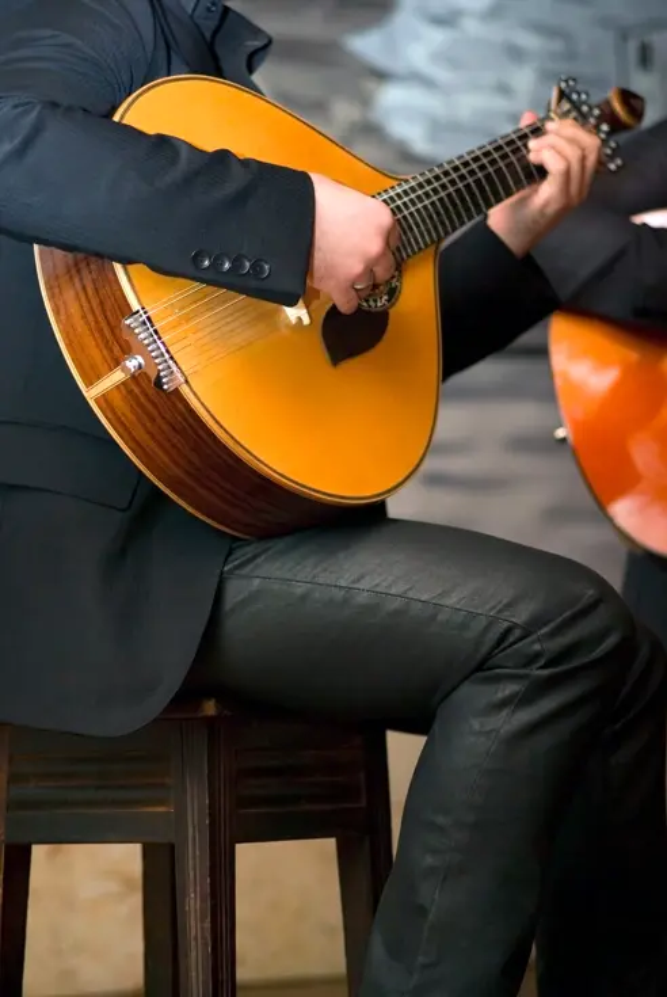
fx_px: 2910
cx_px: 334
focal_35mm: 105
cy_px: 498
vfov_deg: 19.4
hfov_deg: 13.1
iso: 400
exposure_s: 1/180
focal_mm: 70
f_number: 2.4
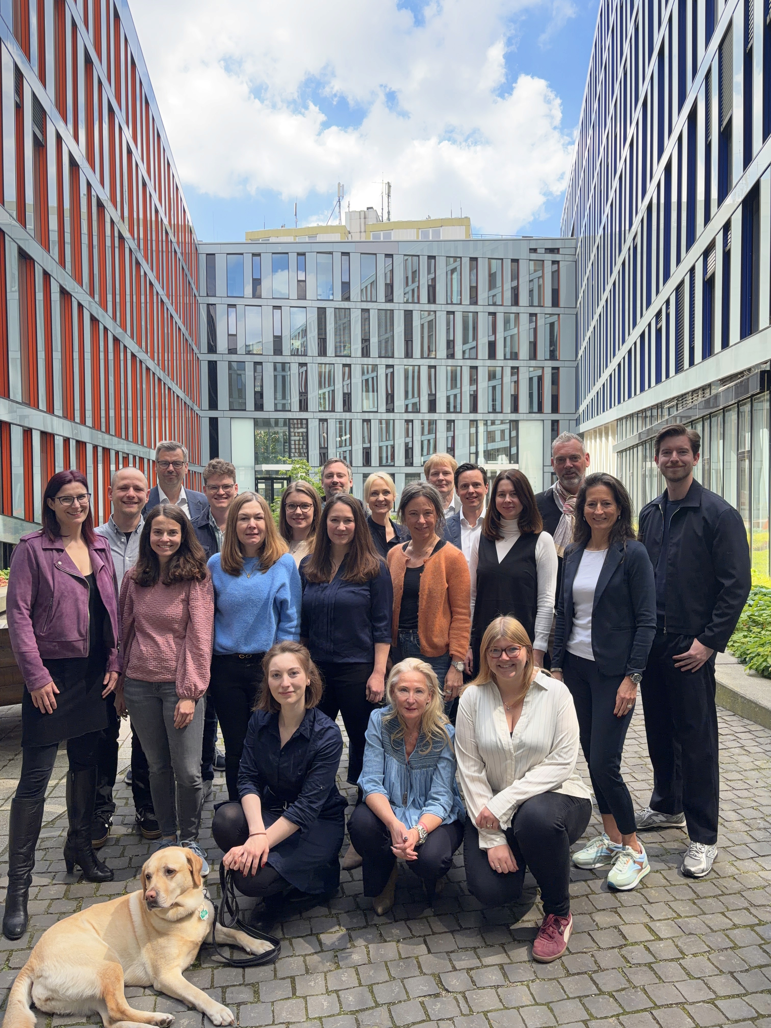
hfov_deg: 53.1
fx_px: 772
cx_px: 386
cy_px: 514
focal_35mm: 26
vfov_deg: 67.3
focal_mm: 5.96
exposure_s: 1/830
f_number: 1.6
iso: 64
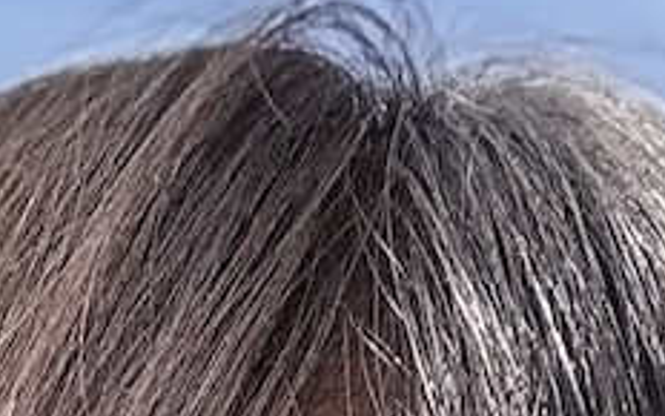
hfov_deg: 10.2
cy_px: 1675
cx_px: 371
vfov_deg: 5.5
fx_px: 3733
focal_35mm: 206
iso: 25
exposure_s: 1/202
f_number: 1.9
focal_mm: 2.69
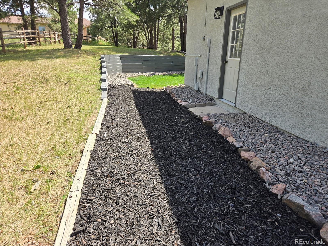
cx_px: 164
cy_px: 123
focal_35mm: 23
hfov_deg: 73.9
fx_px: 218
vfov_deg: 58.9
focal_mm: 5.4
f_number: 1.8
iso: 25
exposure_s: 1/616
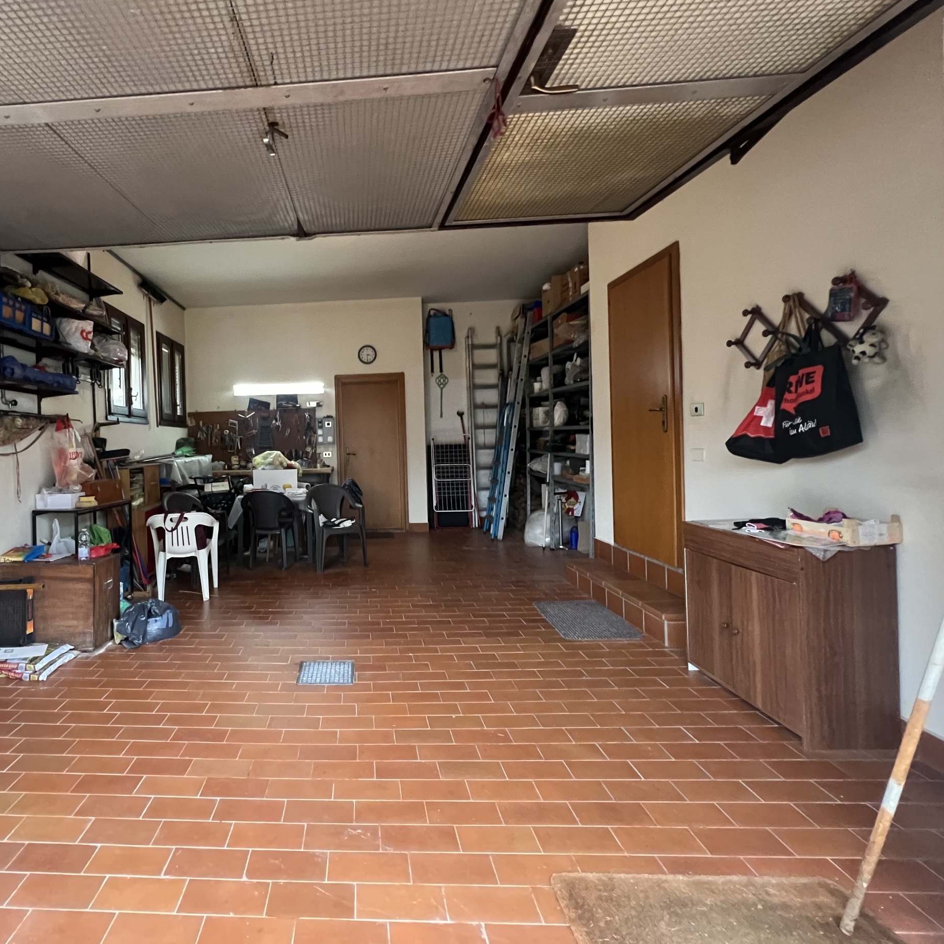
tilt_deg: -1.7
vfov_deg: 87.4
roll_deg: +2.6
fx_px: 494
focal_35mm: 16
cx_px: 326
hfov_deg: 84.8
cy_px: 455
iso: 800
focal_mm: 1.57
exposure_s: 1/50
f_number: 1.8
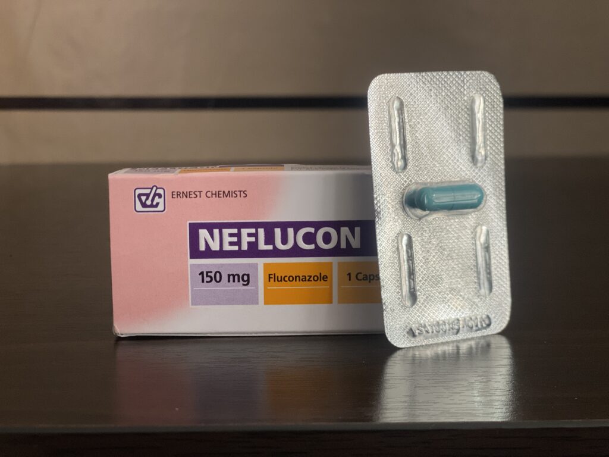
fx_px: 915
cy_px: 228
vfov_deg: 28.0
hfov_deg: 36.8
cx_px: 304
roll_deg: +1.3
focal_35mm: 52
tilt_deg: -8.1
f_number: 2
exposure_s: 1/122
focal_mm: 6
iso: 100
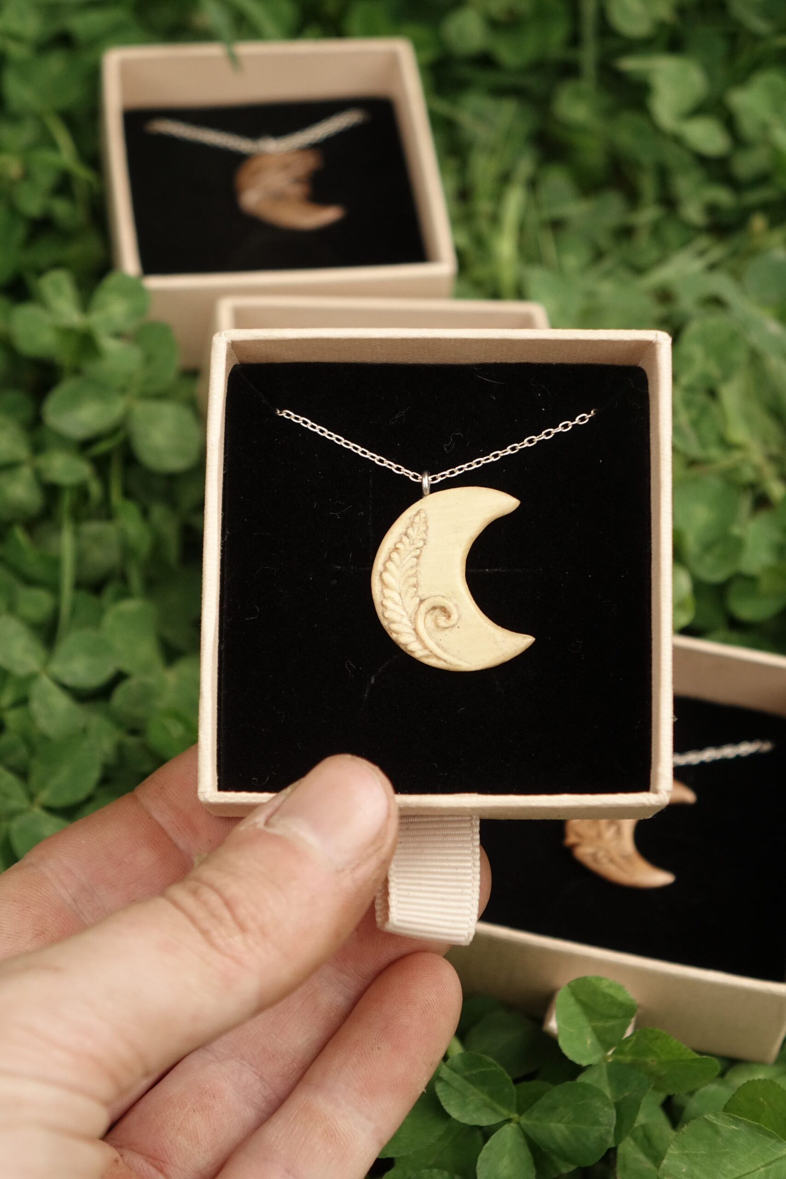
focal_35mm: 78
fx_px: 2554
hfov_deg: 17.5
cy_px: 590
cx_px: 393
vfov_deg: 26.0
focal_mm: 28.47
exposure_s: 1/1000
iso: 500
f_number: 3.5
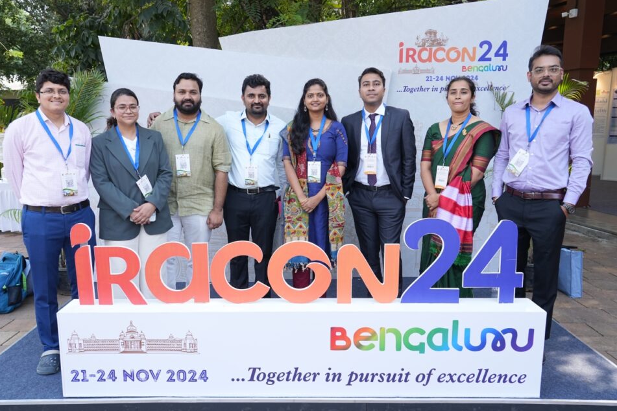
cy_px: 210
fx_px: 480
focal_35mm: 28
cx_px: 285
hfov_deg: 65.4
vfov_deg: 46.4
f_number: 5.6
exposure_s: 1/125
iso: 250
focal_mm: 26
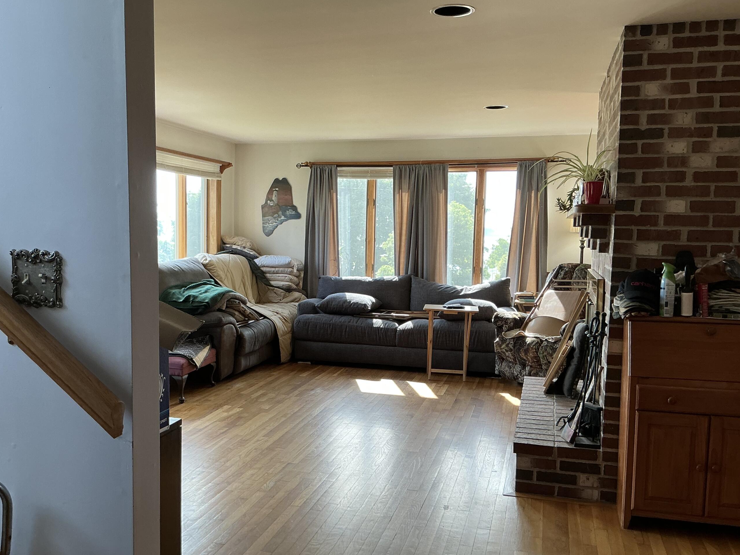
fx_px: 705
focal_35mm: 33
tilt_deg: -5.9
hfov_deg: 55.2
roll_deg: -0.1
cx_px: 323
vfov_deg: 42.9
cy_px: 302
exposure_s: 1/120
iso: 40
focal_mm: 3
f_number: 1.8
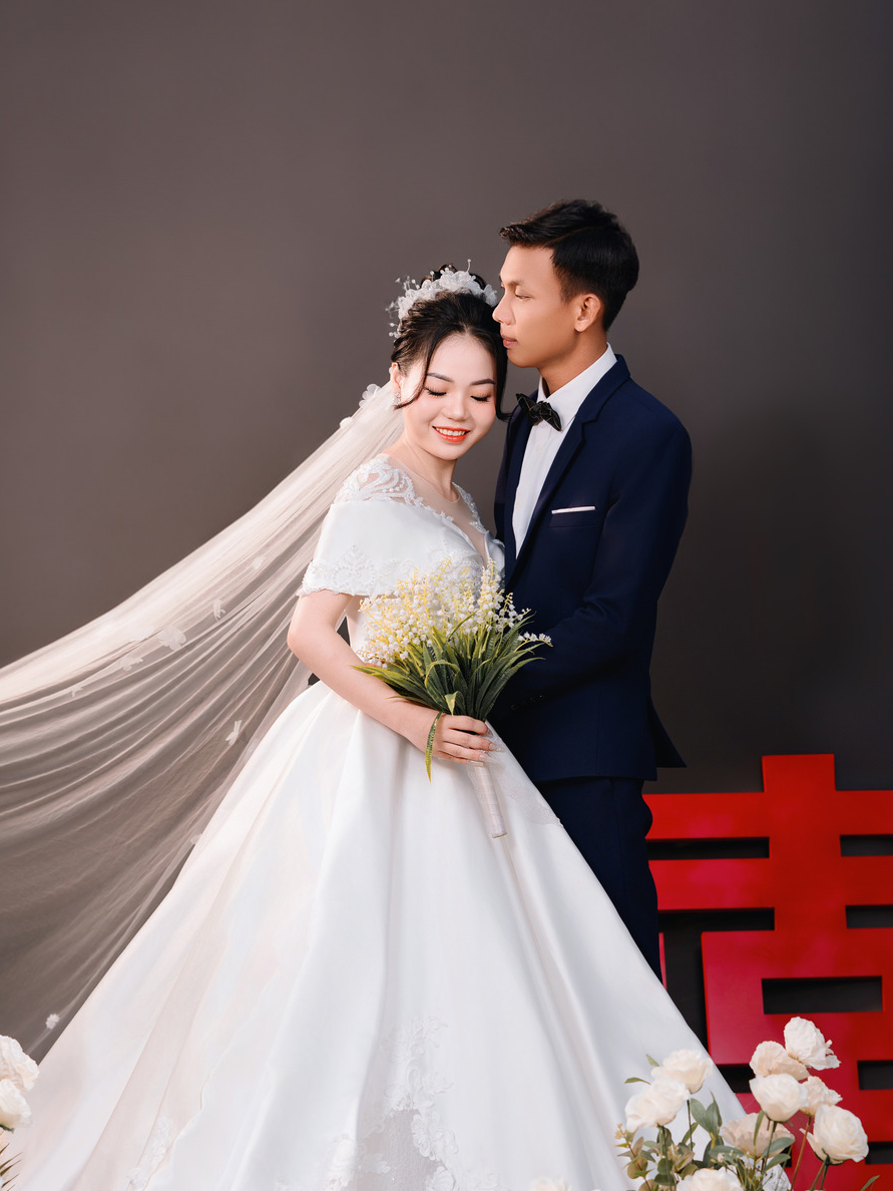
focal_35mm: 110
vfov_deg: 17.9
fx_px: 3784
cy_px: 728
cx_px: 458
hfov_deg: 13.5
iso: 125
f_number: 2.8
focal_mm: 85
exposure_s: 1/160
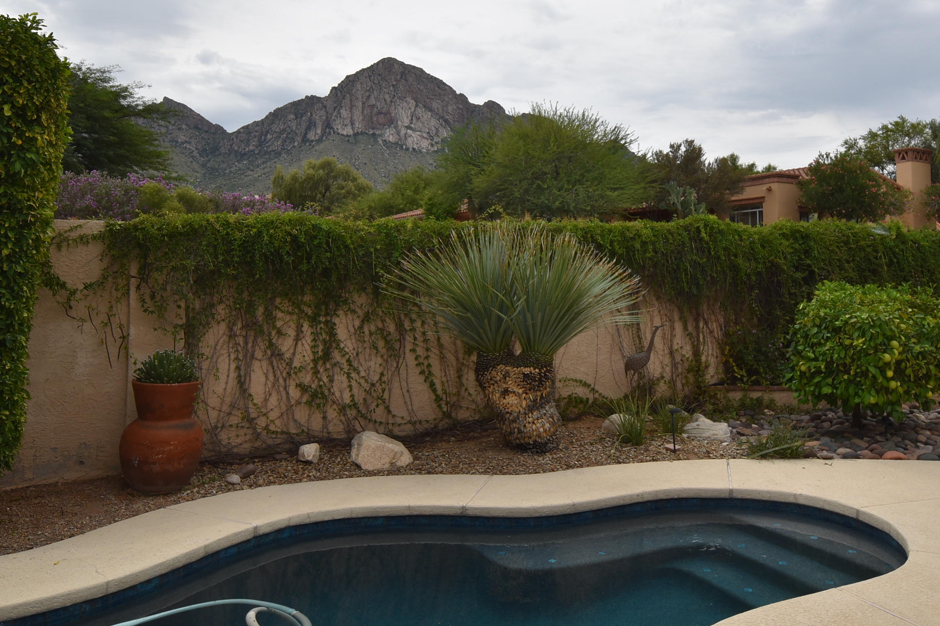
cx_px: 543
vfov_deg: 43.7
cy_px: 236
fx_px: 774
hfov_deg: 62.2
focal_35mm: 30
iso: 100
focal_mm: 15
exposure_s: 1/200
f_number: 9
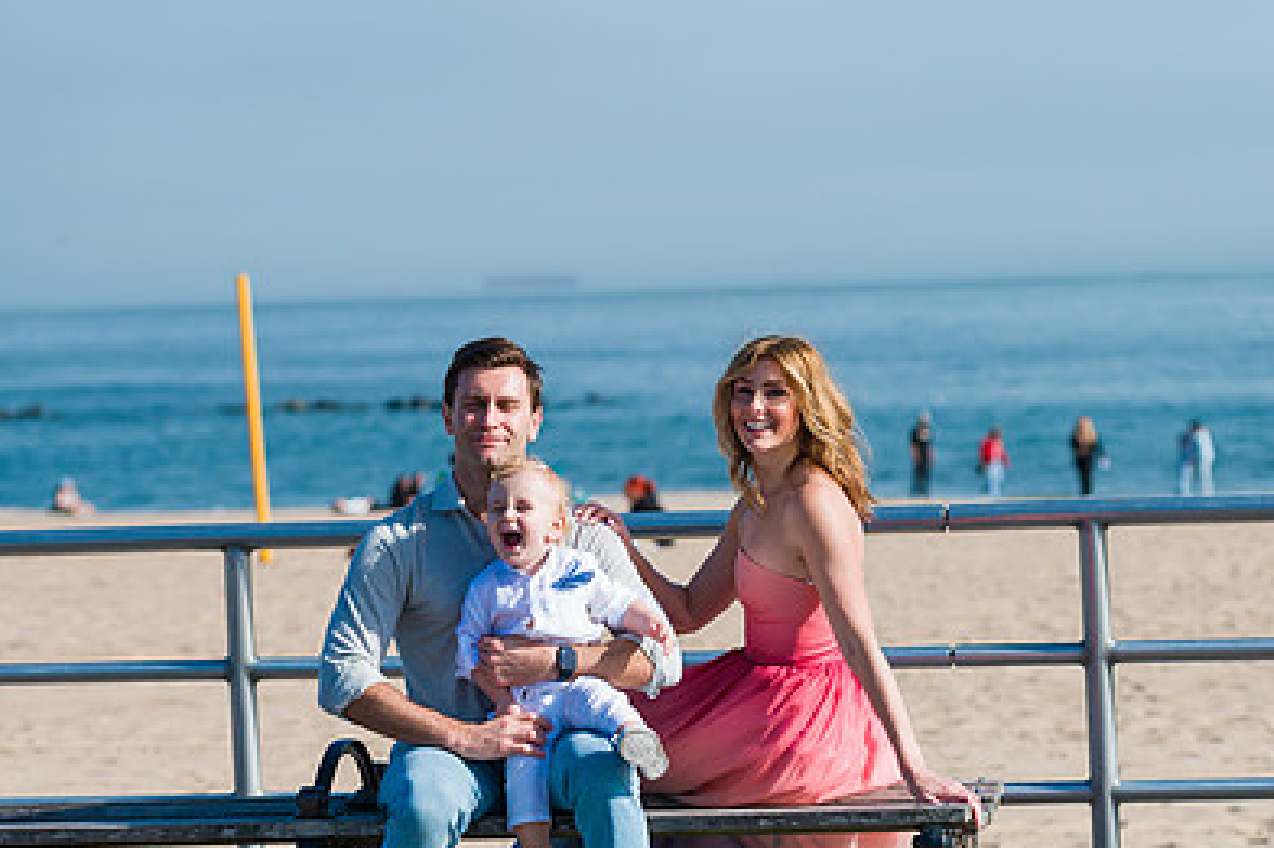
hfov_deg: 14.1
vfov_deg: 9.5
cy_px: 497
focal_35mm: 145
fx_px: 5129
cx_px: 774
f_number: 4
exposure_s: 1/3200
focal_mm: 98
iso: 200
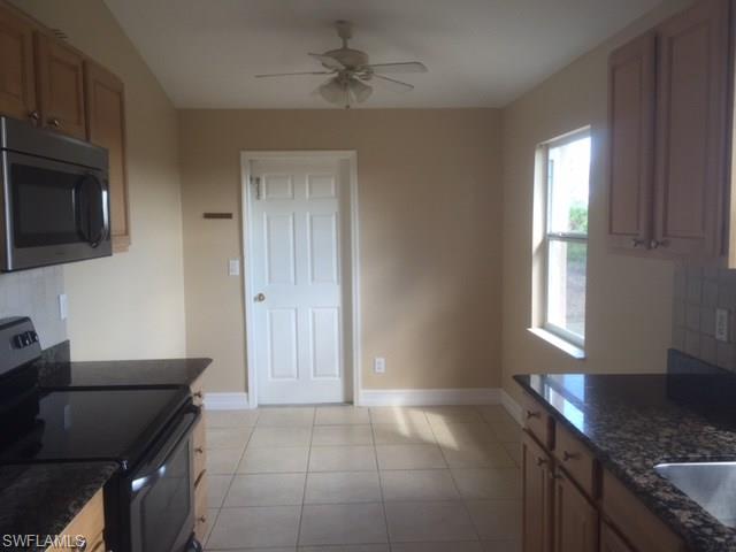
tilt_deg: -4.2
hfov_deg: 61.7
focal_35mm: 29
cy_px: 276
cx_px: 368
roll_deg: -0.3
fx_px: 617
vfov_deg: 48.2
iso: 32
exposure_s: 1/60
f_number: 2.2
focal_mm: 4.15
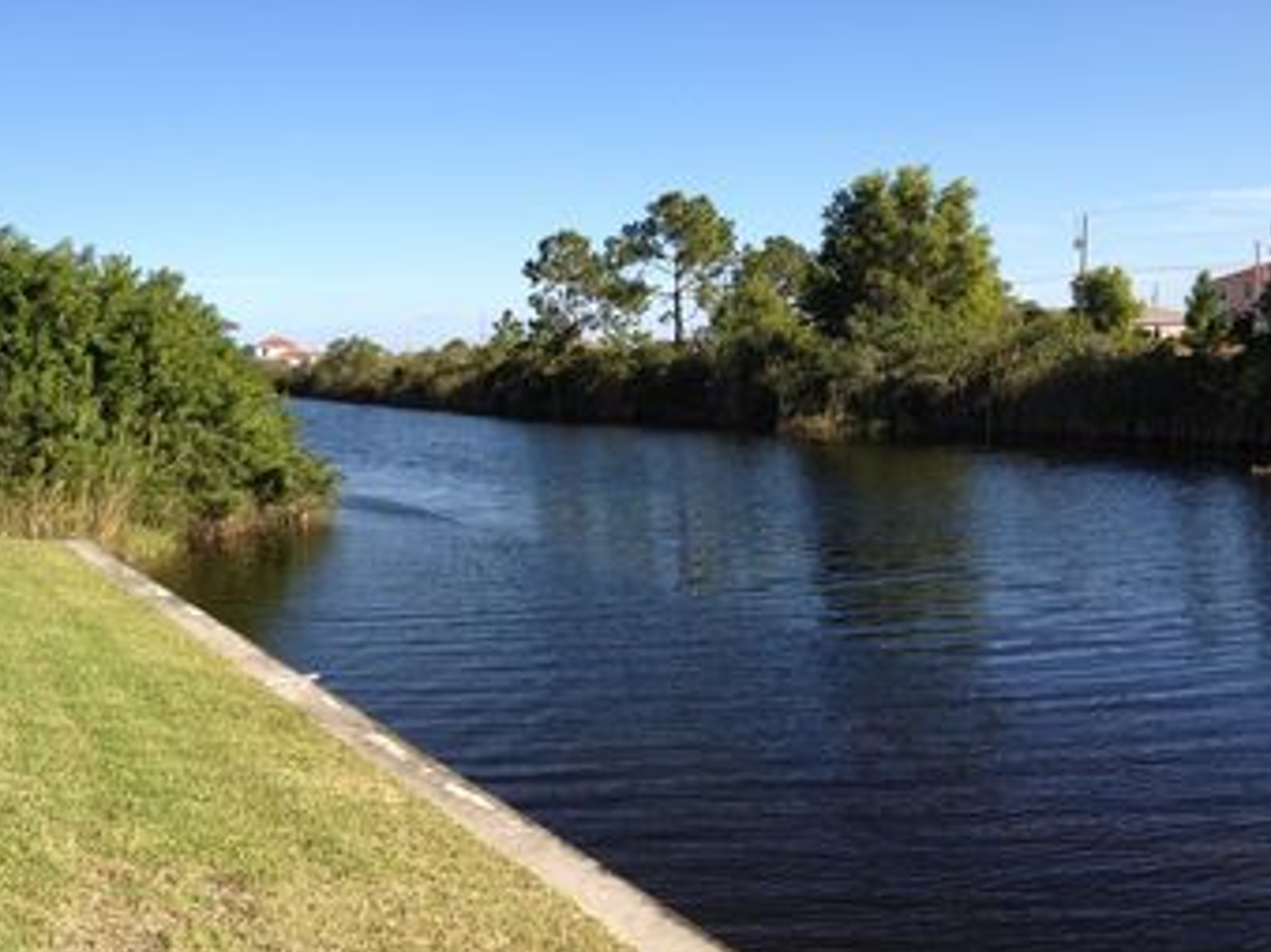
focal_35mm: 38
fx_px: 1395
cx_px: 611
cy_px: 513
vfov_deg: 37.7
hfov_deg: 49.0
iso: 64
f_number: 2.4
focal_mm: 4.28
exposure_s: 1/968
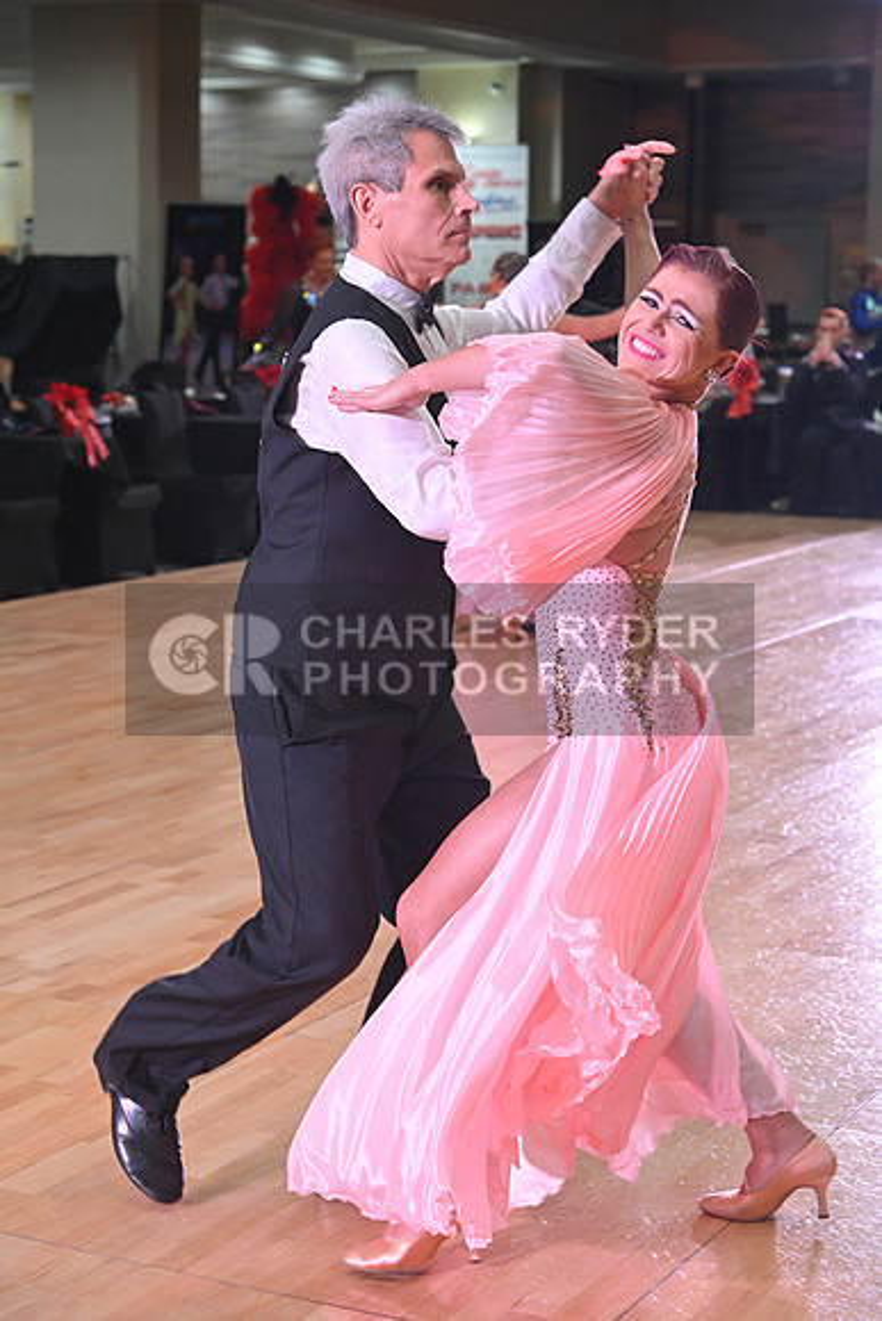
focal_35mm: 70
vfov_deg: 28.8
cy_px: 660
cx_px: 441
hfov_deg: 19.5
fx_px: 2571
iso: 3200
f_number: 5
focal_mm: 70
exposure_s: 1/320
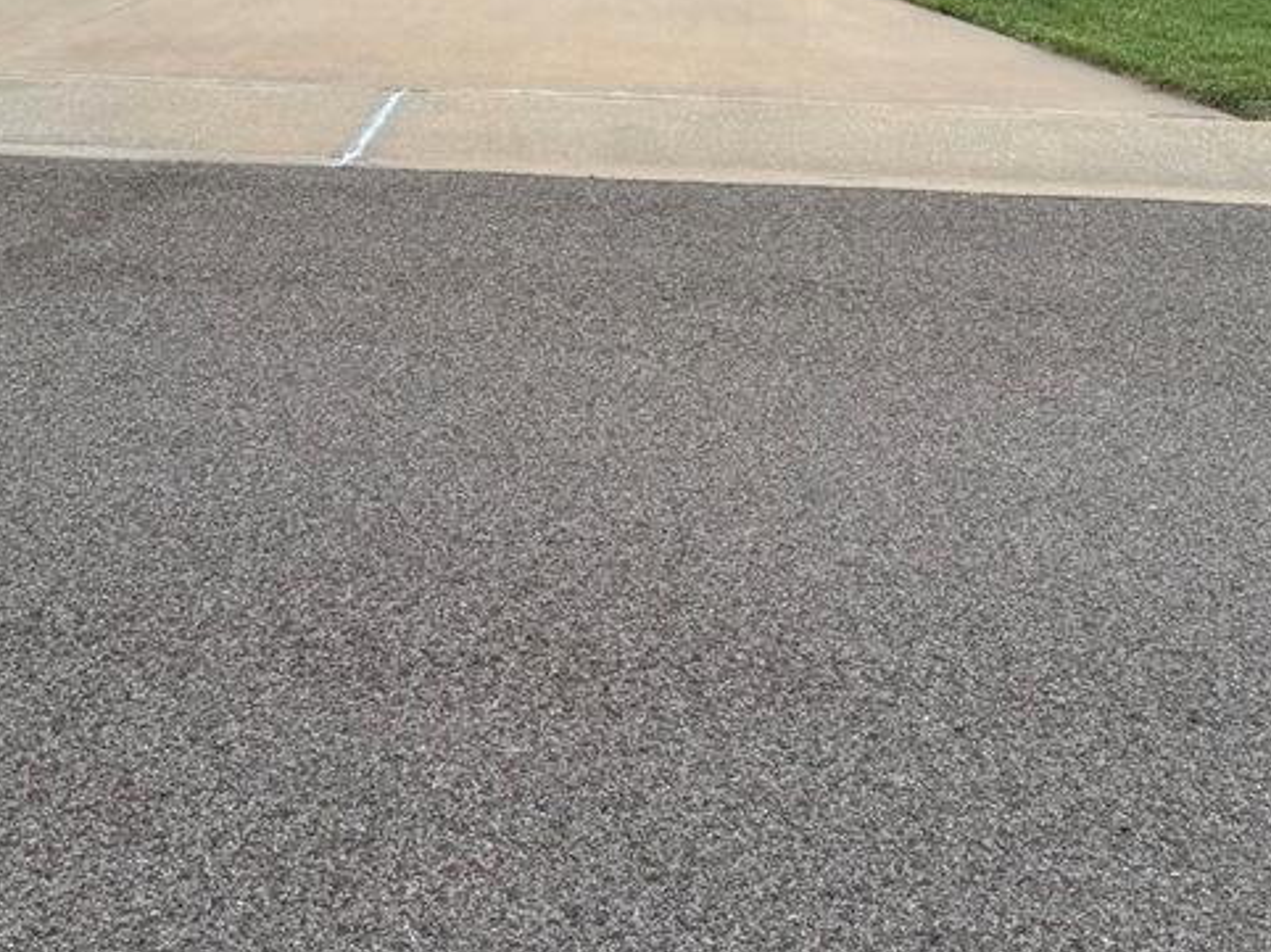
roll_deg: -0.2
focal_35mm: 51
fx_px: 1872
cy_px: 169
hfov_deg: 37.5
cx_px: 657
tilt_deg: -13.0
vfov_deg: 27.9
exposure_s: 1/117
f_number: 1.78
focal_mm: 6.76
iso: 200
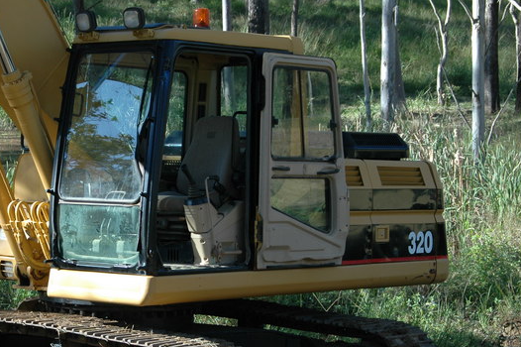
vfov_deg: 12.0
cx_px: 136
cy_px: 199
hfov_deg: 17.9
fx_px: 1649
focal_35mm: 114
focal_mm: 50
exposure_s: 1/200
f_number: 7.1
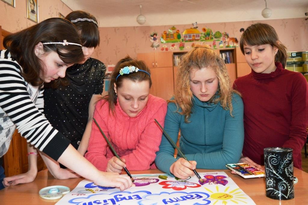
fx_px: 256
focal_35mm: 30
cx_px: 154
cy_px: 102
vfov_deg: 43.5
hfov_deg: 62.0
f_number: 3.8
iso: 1600
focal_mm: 20
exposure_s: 1/60
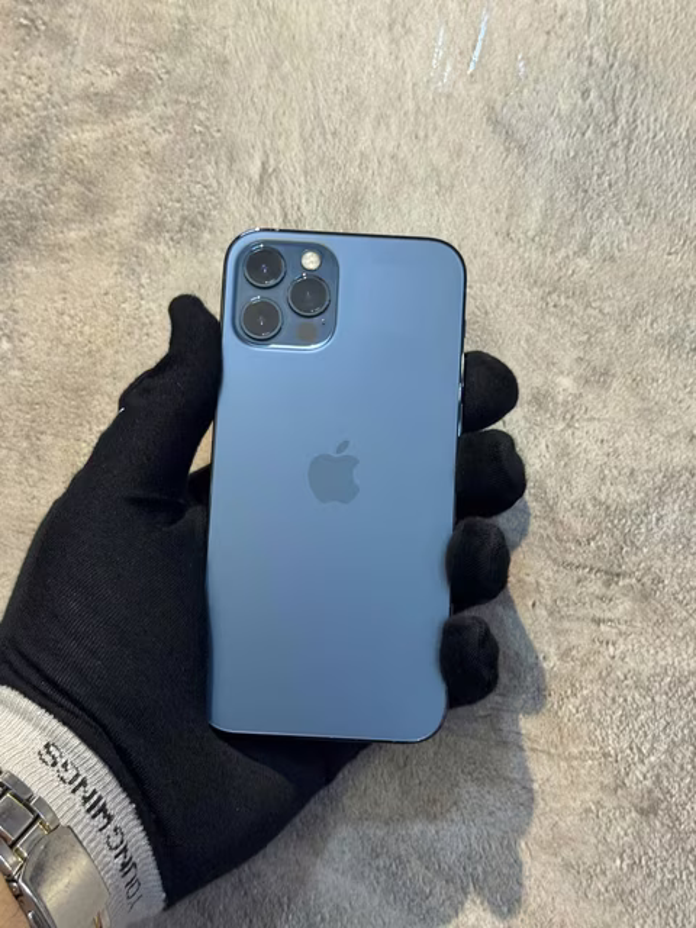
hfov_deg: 30.3
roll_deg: -13.2
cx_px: 348
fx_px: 1287
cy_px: 464
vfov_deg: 39.7
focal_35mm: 48
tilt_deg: +5.2
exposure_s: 1/50
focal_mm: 6.76
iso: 80
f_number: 1.78
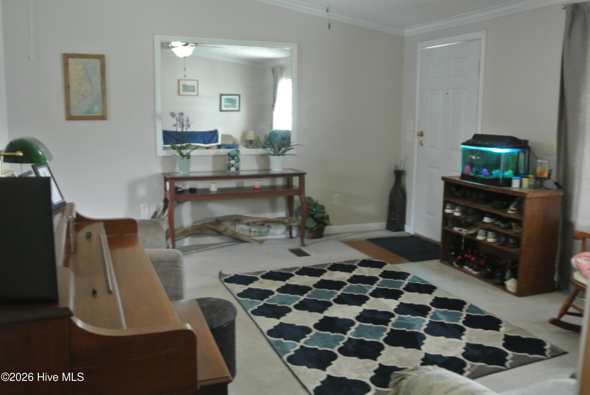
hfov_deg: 60.2
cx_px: 295
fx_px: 509
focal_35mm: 31
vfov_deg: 42.4
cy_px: 198
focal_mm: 11.8
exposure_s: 1/13
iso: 800
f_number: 3.8
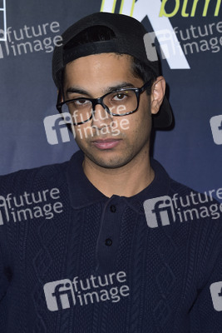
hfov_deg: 11.8
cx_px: 111
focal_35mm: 116
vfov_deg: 17.6
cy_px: 166
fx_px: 1072
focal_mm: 116
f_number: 6.3
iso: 320
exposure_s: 1/250
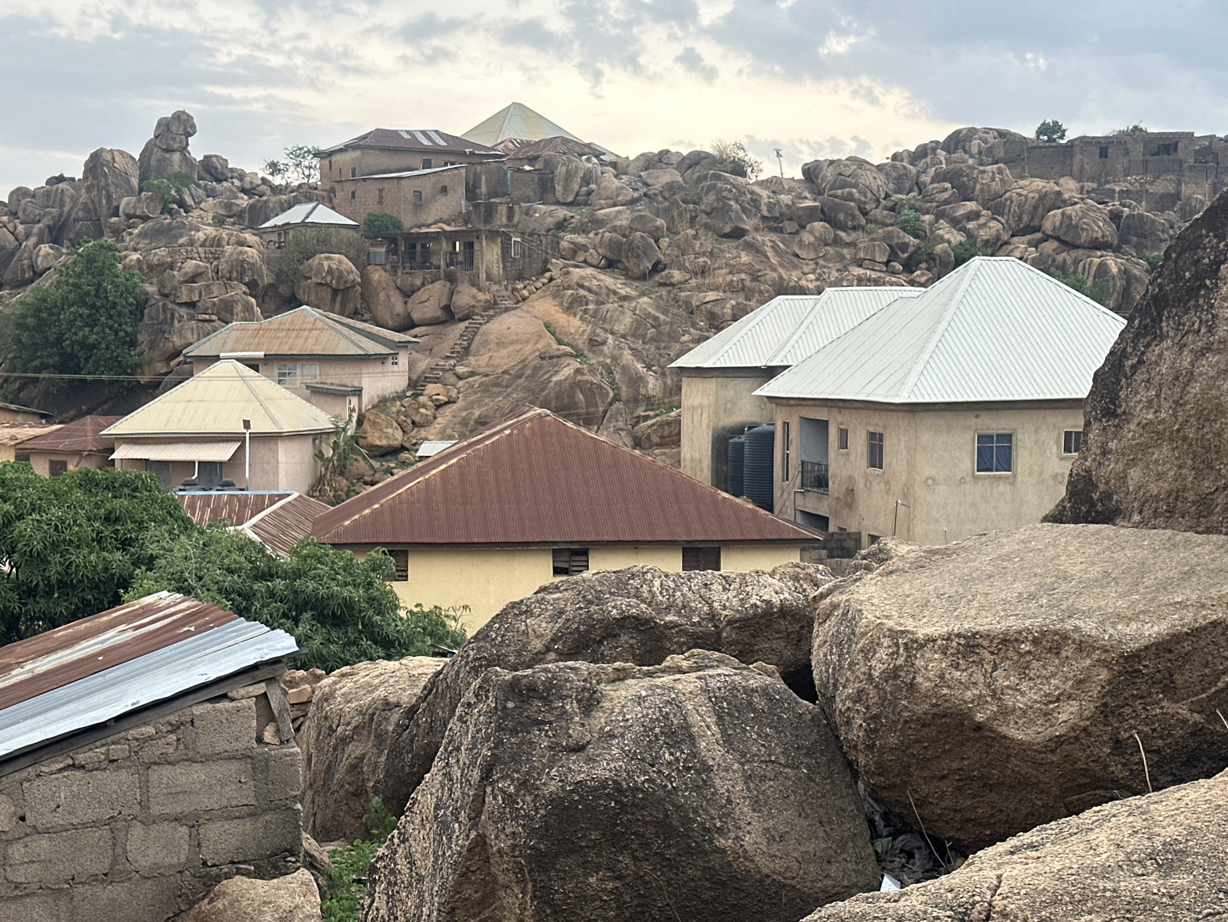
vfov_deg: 28.0
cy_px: 458
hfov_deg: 36.8
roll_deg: -0.6
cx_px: 582
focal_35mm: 52
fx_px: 1845
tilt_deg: -3.7
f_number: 1.78
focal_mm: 6.86
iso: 125
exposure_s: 1/60
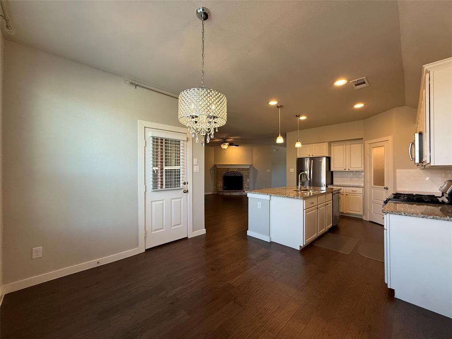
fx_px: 183
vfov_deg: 85.7
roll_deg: -0.1
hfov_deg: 102.1
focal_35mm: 14
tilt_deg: +0.4
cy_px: 170
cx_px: 226
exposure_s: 1/120
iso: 250
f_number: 2.2
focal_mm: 2.22
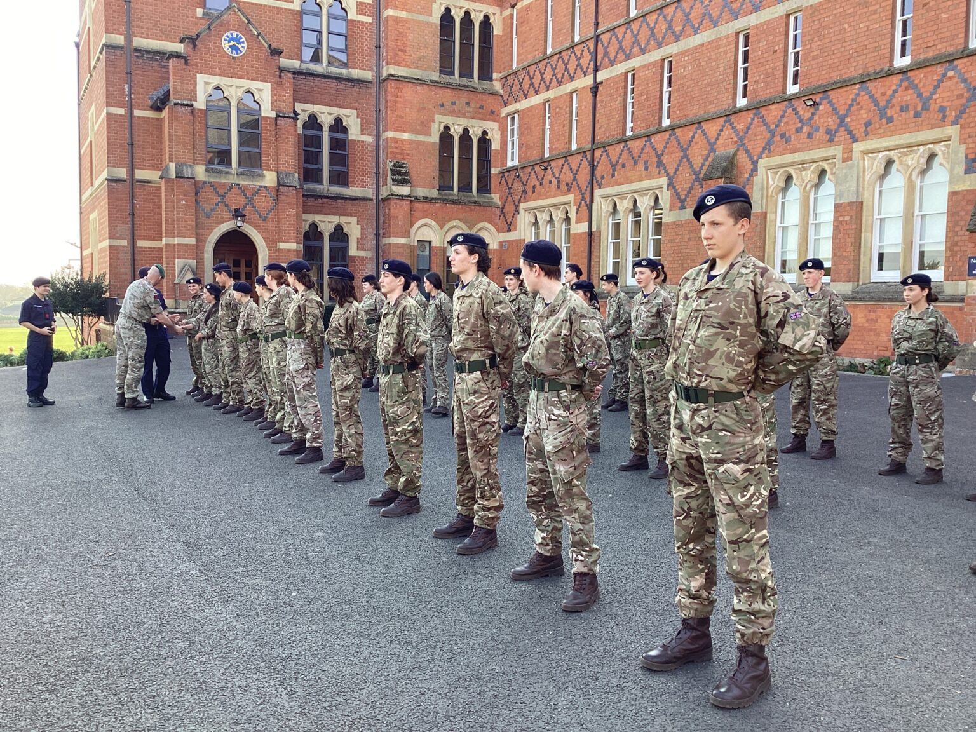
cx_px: 488
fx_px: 874
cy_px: 366
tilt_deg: -3.7
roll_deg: -1.1
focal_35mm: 31
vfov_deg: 45.4
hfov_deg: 58.4
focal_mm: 3.3
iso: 25
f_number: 2.4
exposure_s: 1/100
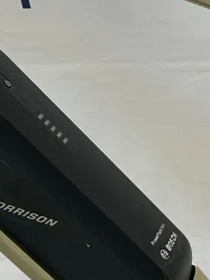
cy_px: 253
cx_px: 652
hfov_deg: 9.0
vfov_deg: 15.1
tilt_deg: -20.3
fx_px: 1044
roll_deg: +0.3
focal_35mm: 129
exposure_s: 1/133
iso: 32
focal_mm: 5.7
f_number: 1.5
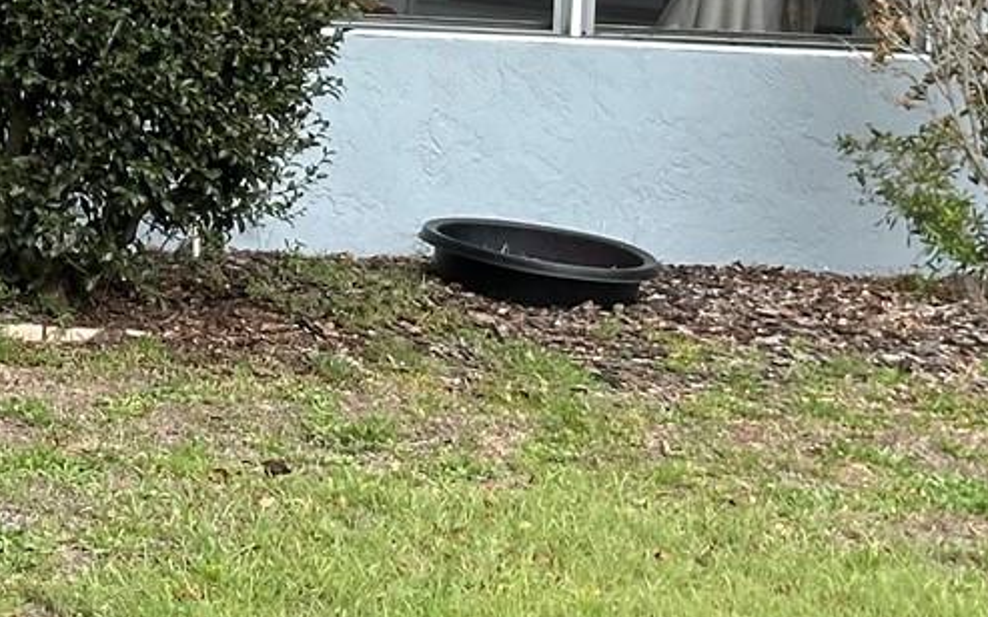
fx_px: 4442
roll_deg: -2.6
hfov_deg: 12.3
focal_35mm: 165
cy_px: -329
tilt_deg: +1.6
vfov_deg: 7.8
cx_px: -277
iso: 64
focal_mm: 6.86
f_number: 1.78
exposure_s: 1/1272
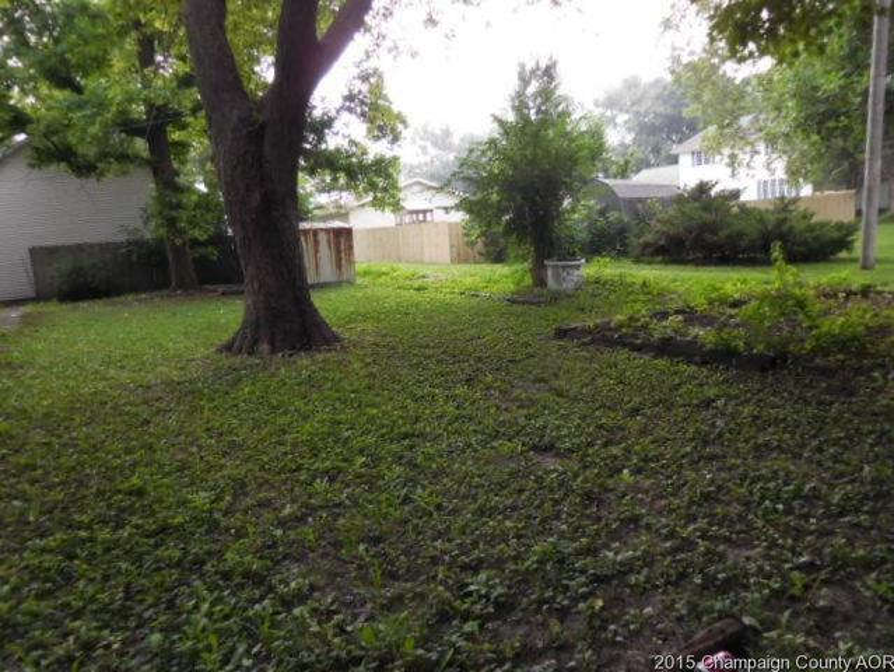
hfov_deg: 69.4
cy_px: 336
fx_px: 646
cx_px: 447
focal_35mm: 25
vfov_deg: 54.9
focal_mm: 4.5
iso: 280
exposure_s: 1/250
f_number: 3.3
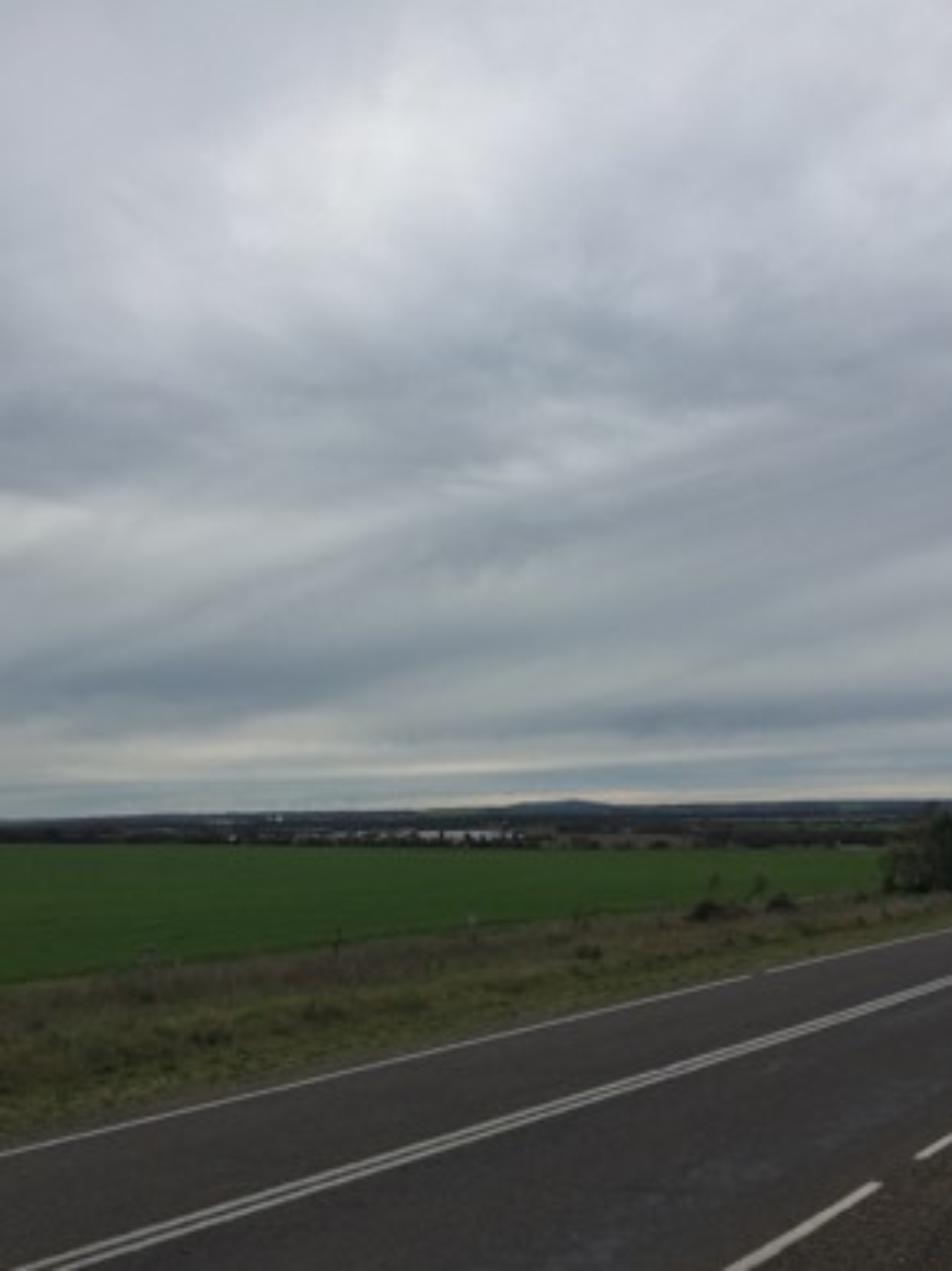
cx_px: 433
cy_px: 637
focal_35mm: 39
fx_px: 1431
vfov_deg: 47.9
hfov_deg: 36.8
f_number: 2.2
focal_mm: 4.15
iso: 32
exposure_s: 1/1464
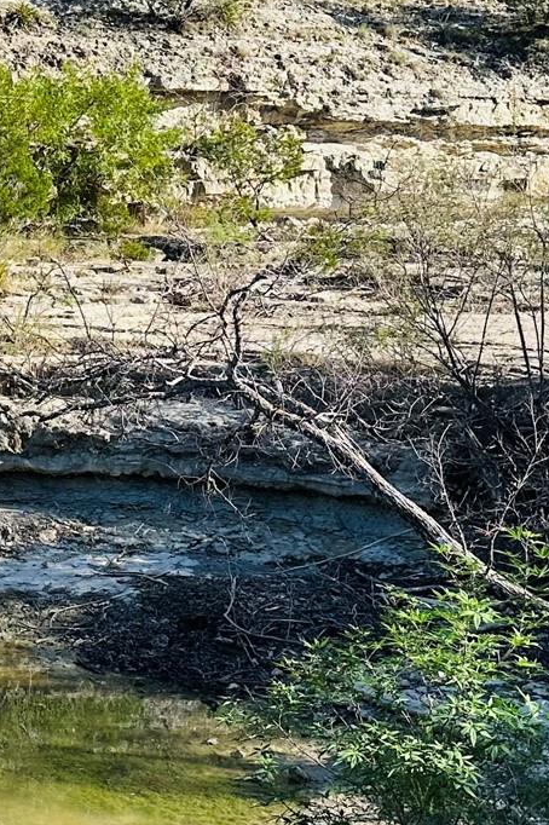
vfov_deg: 27.0
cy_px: 362
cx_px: -83
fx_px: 1717
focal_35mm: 75
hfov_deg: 17.4
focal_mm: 6.86
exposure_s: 1/2660
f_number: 1.78
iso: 80
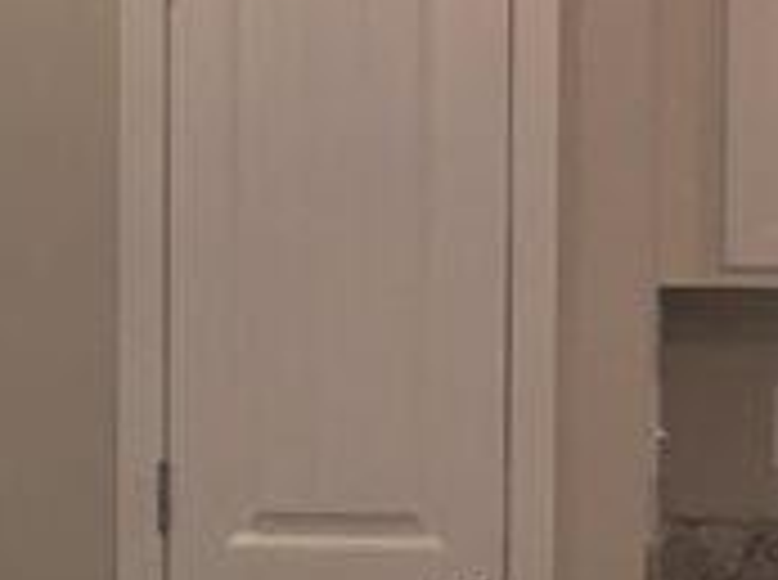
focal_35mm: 215
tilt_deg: -5.1
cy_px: 602
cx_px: 526
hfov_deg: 9.2
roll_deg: -0.7
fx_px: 4822
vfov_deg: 6.9
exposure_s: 1/30
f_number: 2.2
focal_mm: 4.15
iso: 50
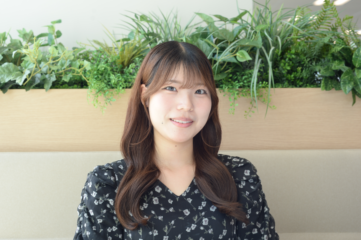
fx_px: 501
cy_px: 120
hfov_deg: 39.6
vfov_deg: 27.0
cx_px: 180
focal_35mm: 50
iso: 400
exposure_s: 1/125
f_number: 5.6
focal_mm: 50
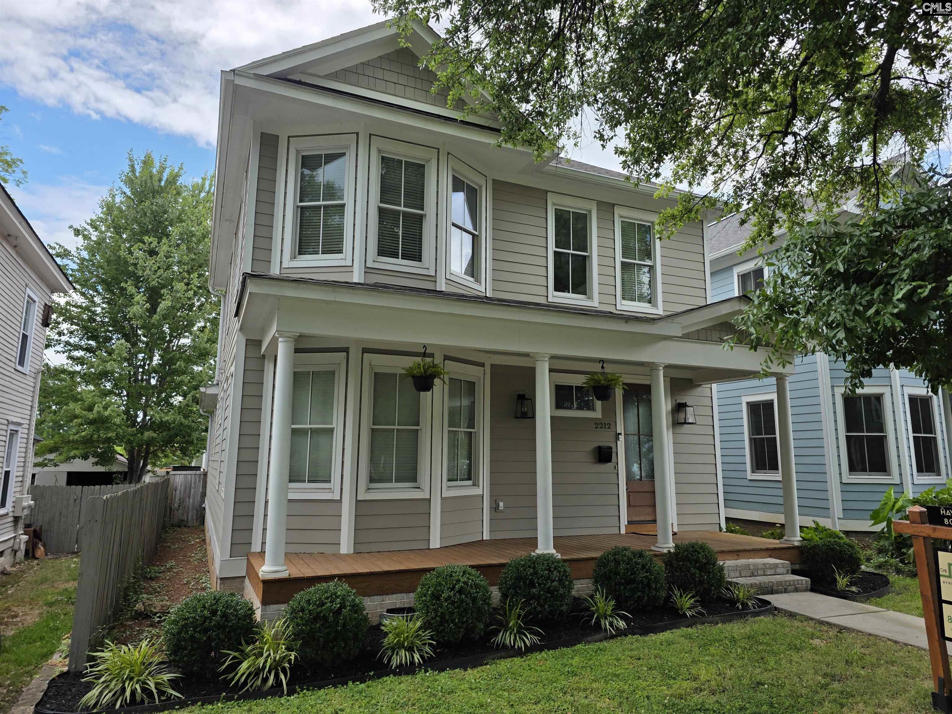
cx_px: 476
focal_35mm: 23
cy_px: 357
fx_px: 633
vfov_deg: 58.9
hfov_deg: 73.9
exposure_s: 1/3418
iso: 80
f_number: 1.7
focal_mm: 6.3
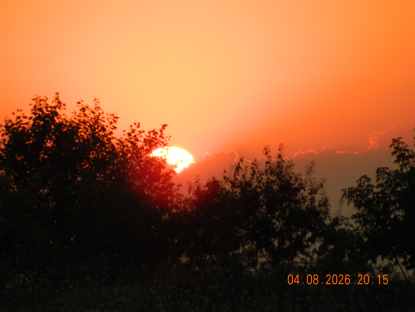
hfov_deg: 3.8
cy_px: 156
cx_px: 208
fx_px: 6294
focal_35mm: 525
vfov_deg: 2.8
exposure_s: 1/500
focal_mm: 94.5
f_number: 5.8
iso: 200
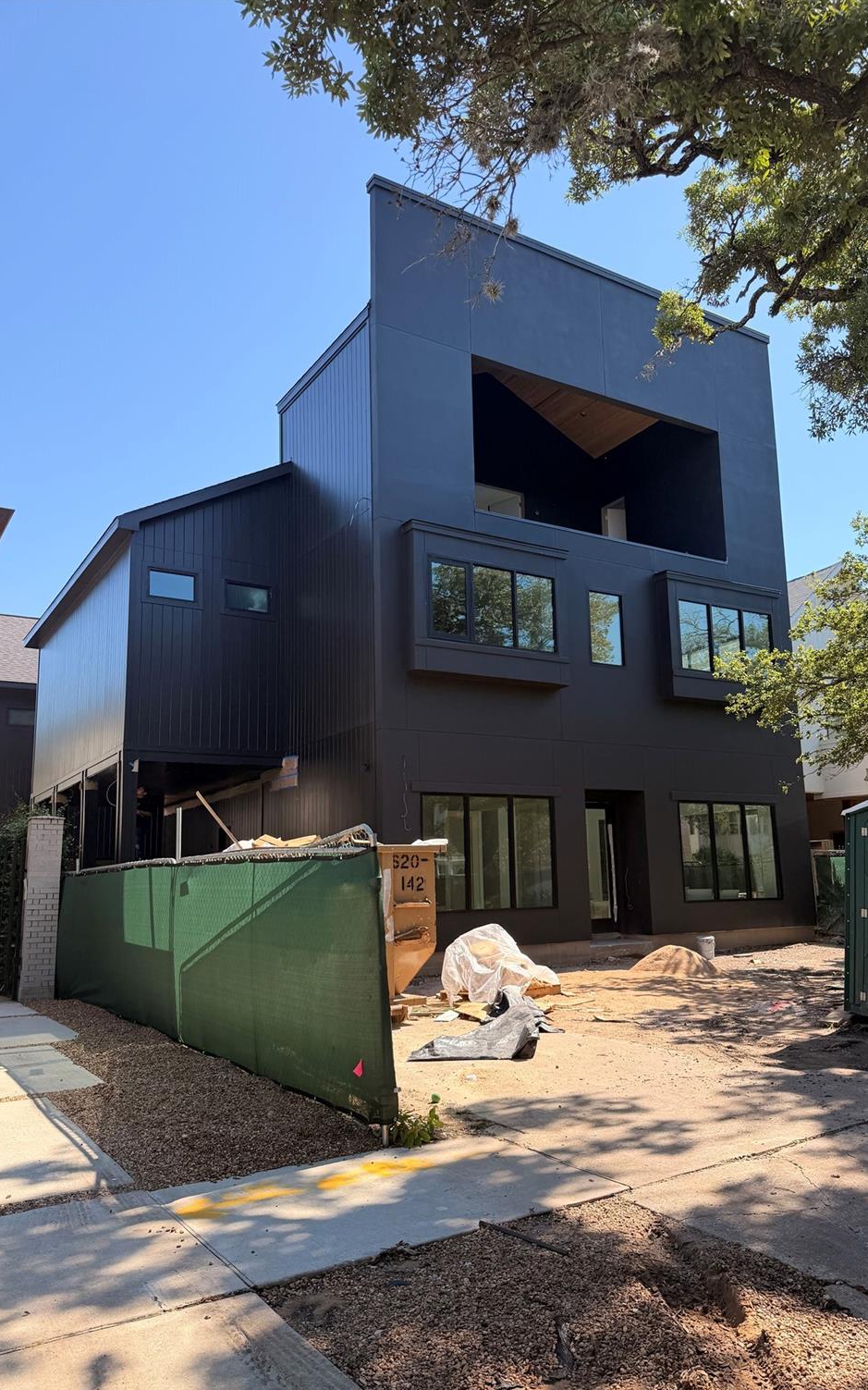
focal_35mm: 26
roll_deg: +2.4
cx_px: 501
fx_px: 984
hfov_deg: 47.4
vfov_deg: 70.4
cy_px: 708
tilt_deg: +10.6
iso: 100
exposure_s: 1/2445
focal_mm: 6.76
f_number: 1.78
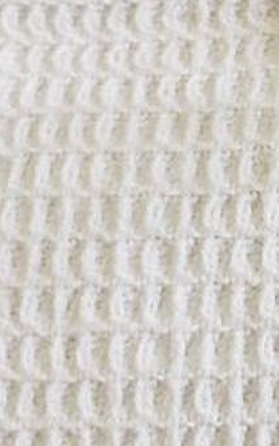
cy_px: 118
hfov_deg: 10.7
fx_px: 1337
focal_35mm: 110
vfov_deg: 18.8
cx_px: 590
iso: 250
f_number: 2.4
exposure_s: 1/50
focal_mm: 4.3
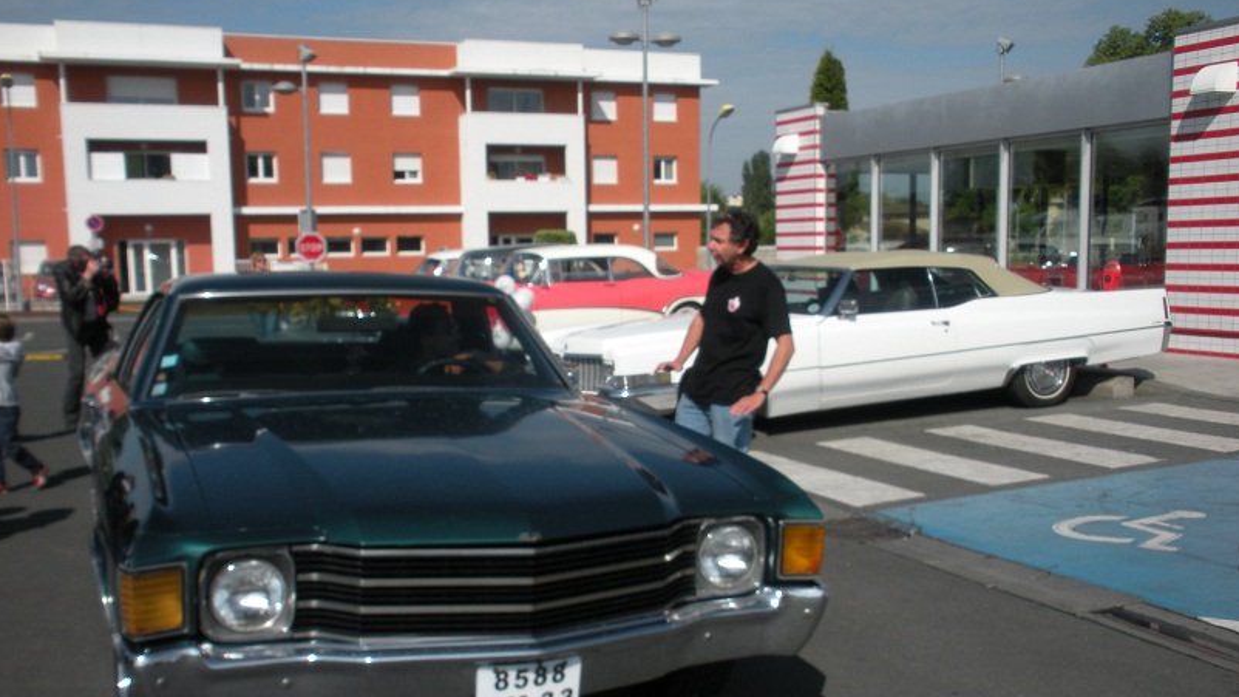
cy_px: 406
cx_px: 609
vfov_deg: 30.4
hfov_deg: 51.6
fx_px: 1281
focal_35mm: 39
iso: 64
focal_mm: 6.3
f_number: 5.6
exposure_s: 1/508
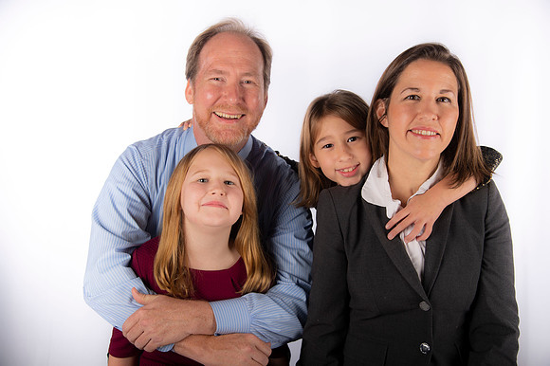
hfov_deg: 41.1
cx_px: 275
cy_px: 183
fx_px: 733
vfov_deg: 28.0
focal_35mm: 48
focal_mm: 48
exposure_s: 1/200
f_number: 6.3
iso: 100
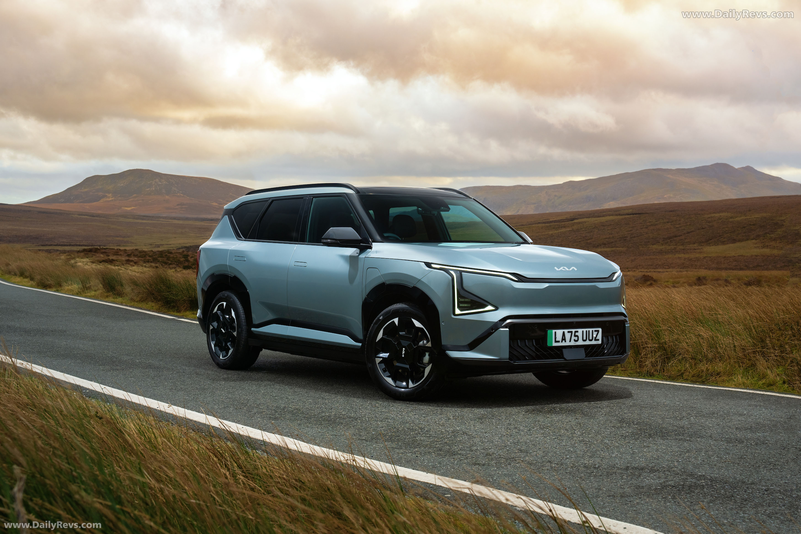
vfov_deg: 24.2
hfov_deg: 35.6
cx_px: 400
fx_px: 1246
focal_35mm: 56
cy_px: 267
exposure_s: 1/60
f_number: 10
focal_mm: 56
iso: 400
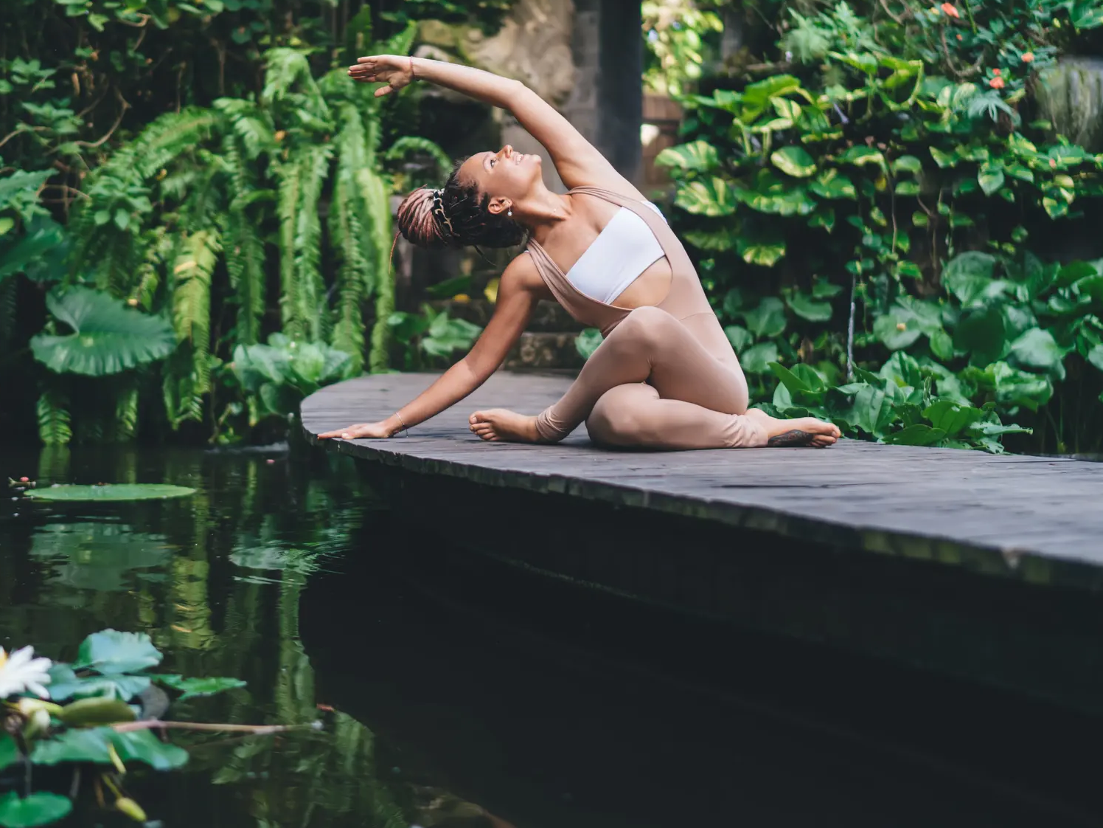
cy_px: 337
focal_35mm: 45
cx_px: 455
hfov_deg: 41.9
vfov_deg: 32.1
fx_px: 1434
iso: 100
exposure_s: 1/500
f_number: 1.4
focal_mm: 35
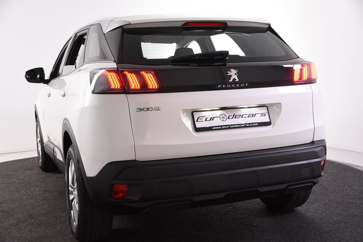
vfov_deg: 28.9
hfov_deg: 42.3
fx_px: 469
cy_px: 121
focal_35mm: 46
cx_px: 182
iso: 1600
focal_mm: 31
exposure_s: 1/100
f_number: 5
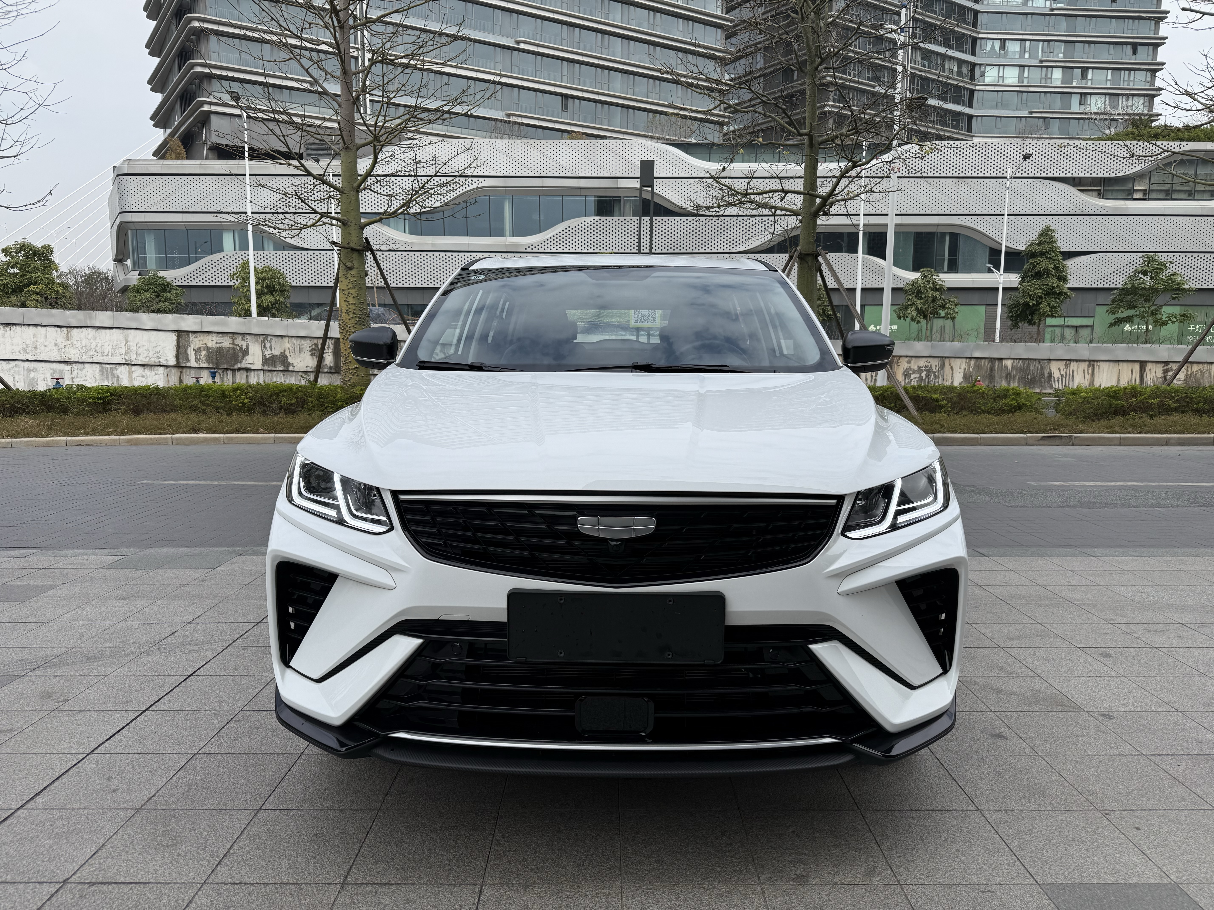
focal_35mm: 24
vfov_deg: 56.8
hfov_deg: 71.6
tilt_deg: -7.4
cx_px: 607
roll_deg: +0.0
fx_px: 842
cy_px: 455
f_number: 1.78
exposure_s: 1/4975
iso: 80
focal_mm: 6.76
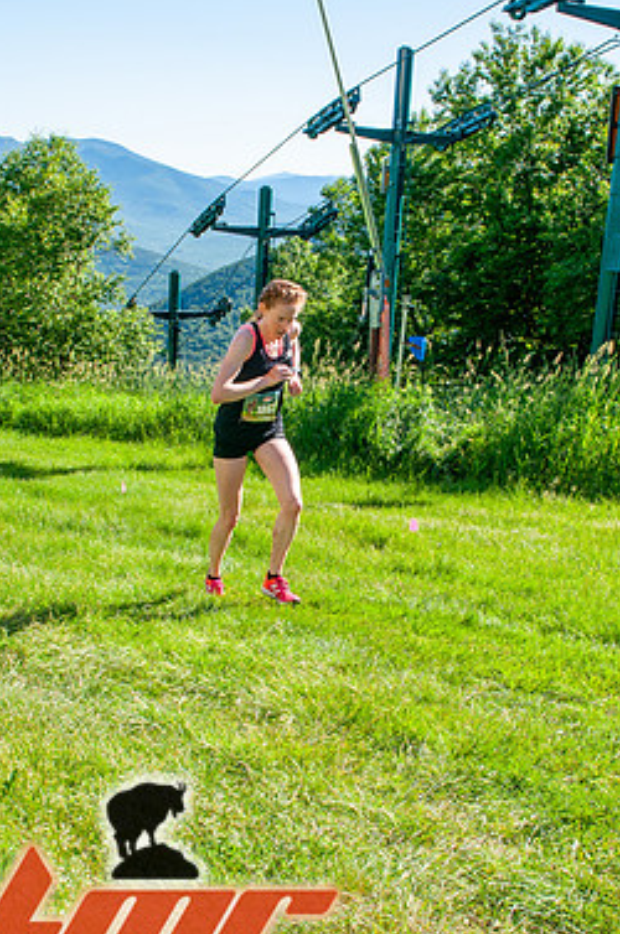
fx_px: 1115
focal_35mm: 43
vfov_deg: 45.5
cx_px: 296
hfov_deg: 31.1
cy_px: 500
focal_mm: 24
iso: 200
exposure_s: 1/320
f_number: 8
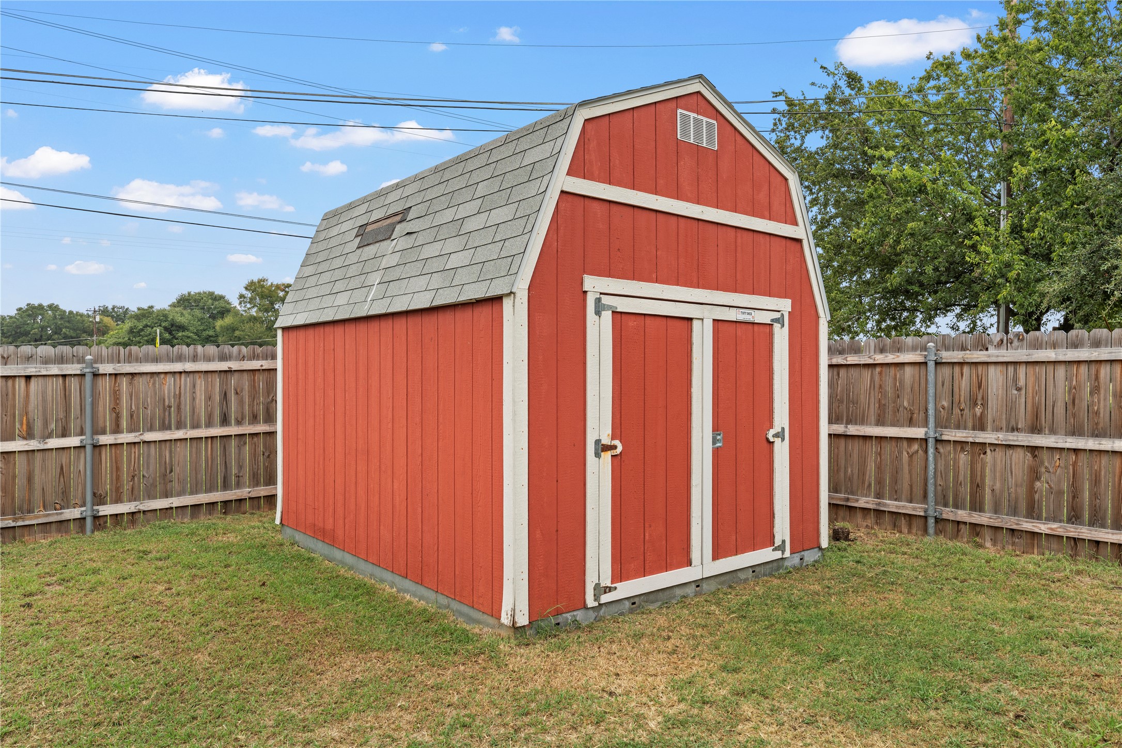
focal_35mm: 24
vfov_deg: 53.1
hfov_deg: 73.7
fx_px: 748
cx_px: 561
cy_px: 374
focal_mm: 24
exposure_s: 1/15
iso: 160
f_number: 9
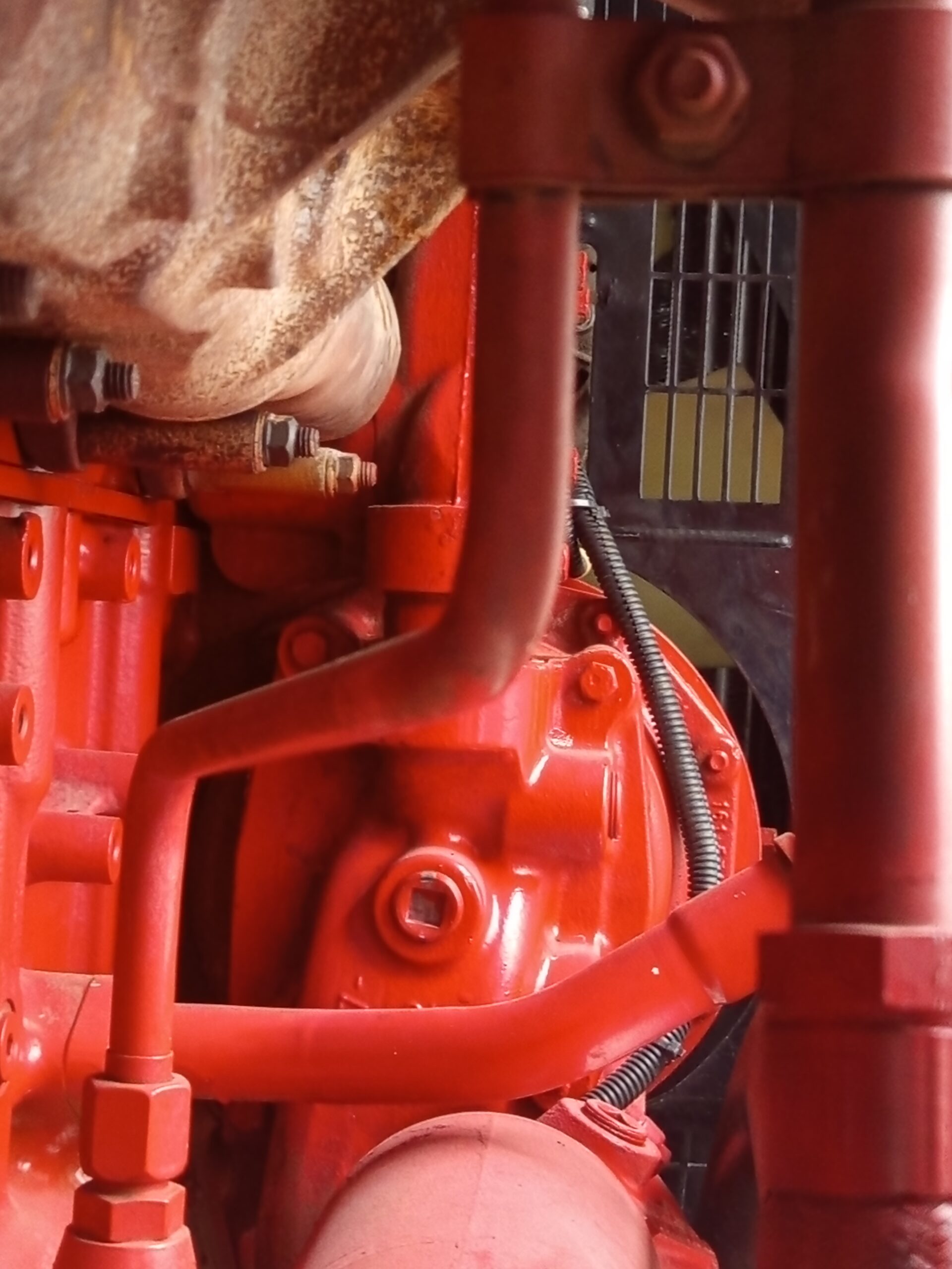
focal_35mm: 62
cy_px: 634
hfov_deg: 23.7
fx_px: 2273
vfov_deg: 31.2
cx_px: 476
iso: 414
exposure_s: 1/50
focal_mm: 5.24
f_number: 1.7
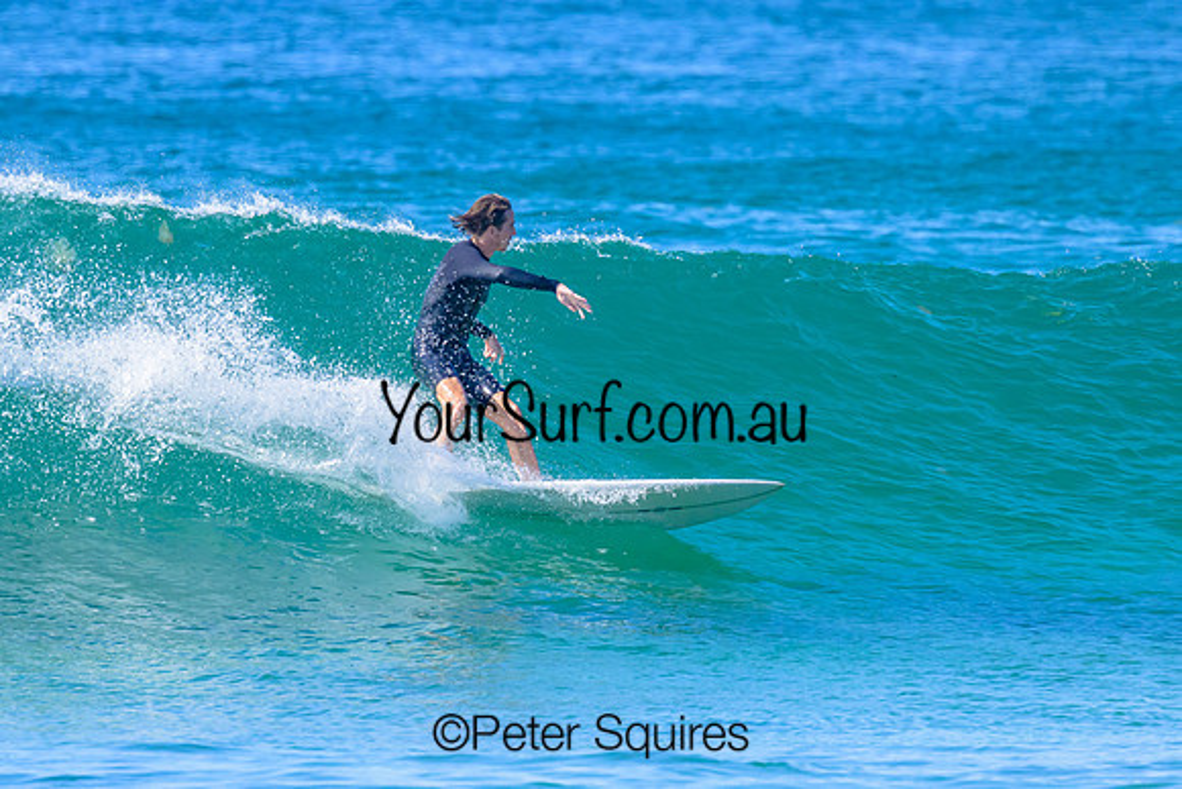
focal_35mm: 1049
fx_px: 34443
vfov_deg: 1.3
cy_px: 345
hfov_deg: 2.0
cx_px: 561
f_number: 11
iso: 2000
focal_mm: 800
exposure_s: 1/2000
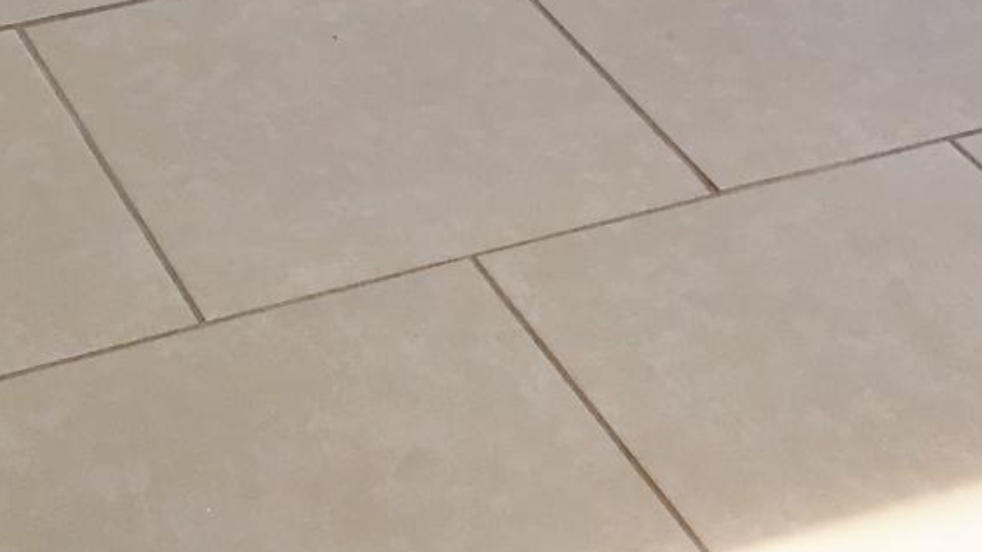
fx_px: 2916
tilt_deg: -6.6
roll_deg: -1.2
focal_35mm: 112
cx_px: 273
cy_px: -1181
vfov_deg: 8.7
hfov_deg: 19.0
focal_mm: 4.15
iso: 25
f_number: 2.2
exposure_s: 1/354
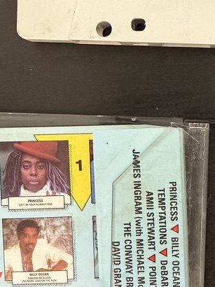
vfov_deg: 32.2
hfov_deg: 23.8
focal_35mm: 60
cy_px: 150
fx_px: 497
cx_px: 188
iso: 500
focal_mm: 2.22
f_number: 2.2
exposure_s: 1/60
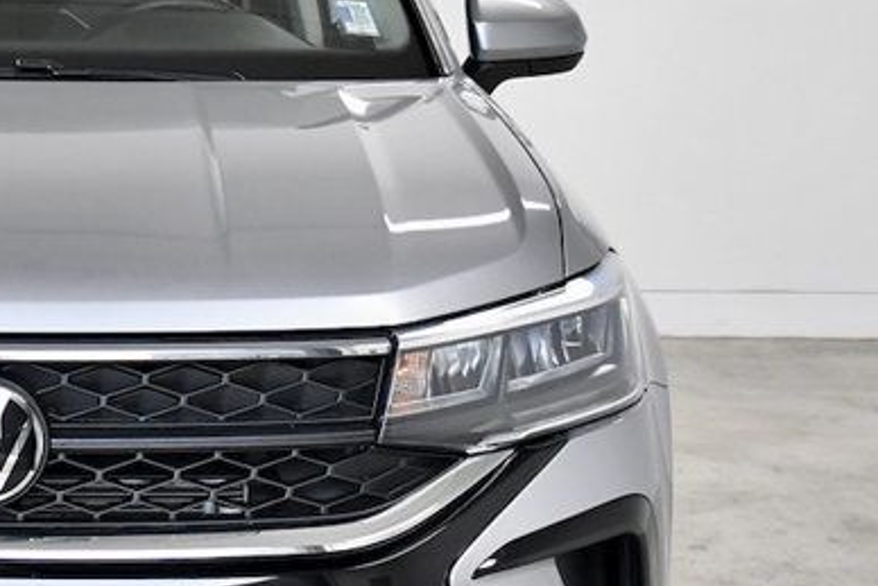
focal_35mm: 103
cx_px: -27
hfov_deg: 19.2
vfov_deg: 13.3
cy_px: 223
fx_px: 2513
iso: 2500
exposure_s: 1/800
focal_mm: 26
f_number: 4.5
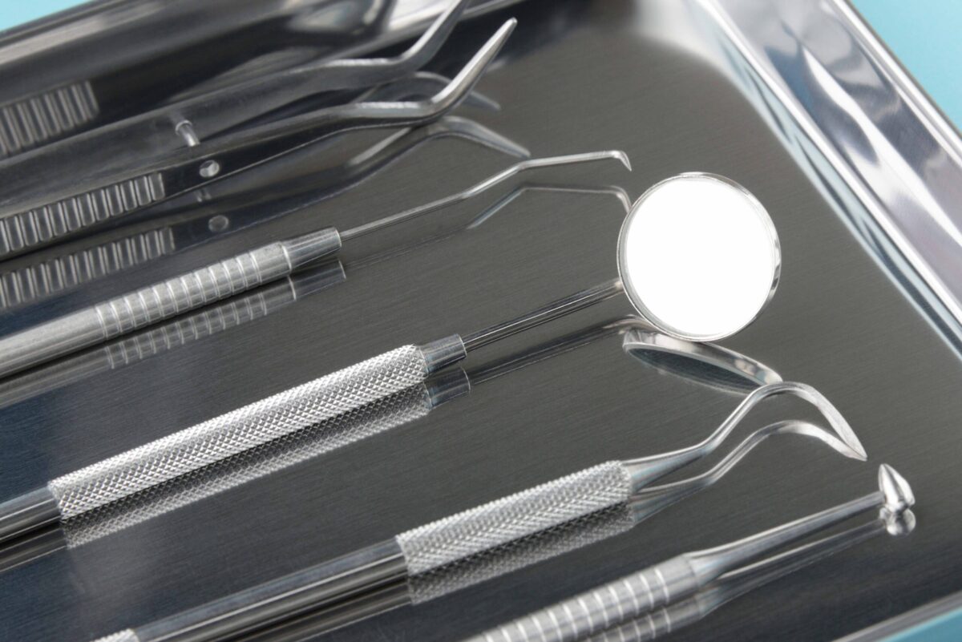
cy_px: 321
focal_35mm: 230
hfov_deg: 8.9
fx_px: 6148
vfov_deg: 6.0
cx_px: 481
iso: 500
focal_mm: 230
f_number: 18
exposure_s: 1/40
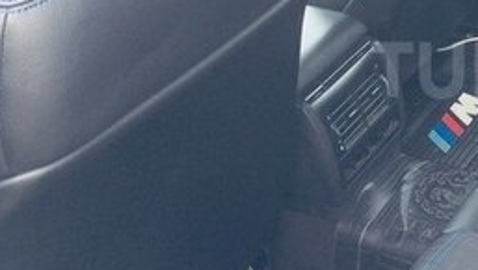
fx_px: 1027
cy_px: 70
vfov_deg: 14.9
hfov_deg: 24.0
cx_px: 562
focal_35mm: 81
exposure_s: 1/50
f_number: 2.2
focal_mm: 4.15
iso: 40
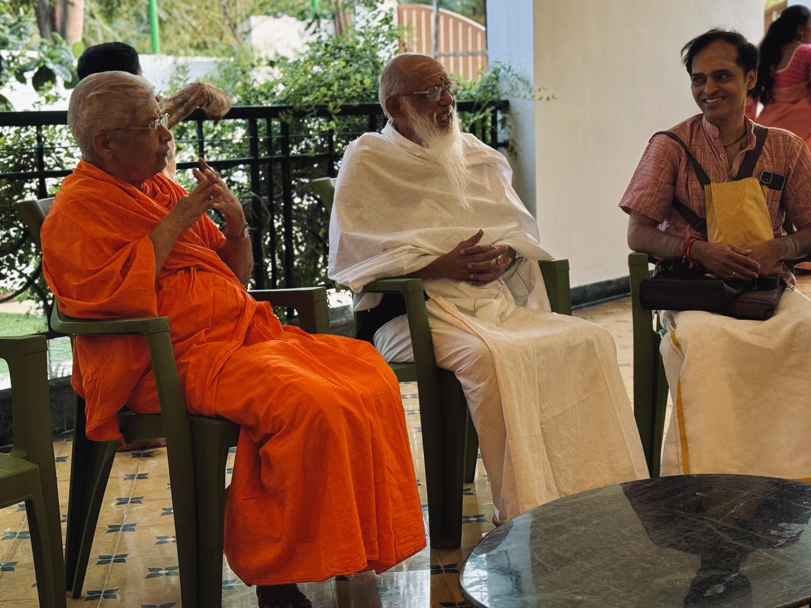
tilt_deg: -7.0
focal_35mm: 63
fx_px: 1476
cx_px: 477
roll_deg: +0.8
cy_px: 269
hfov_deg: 30.7
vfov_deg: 23.3
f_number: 1.78
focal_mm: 6.86
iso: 50
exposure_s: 1/50
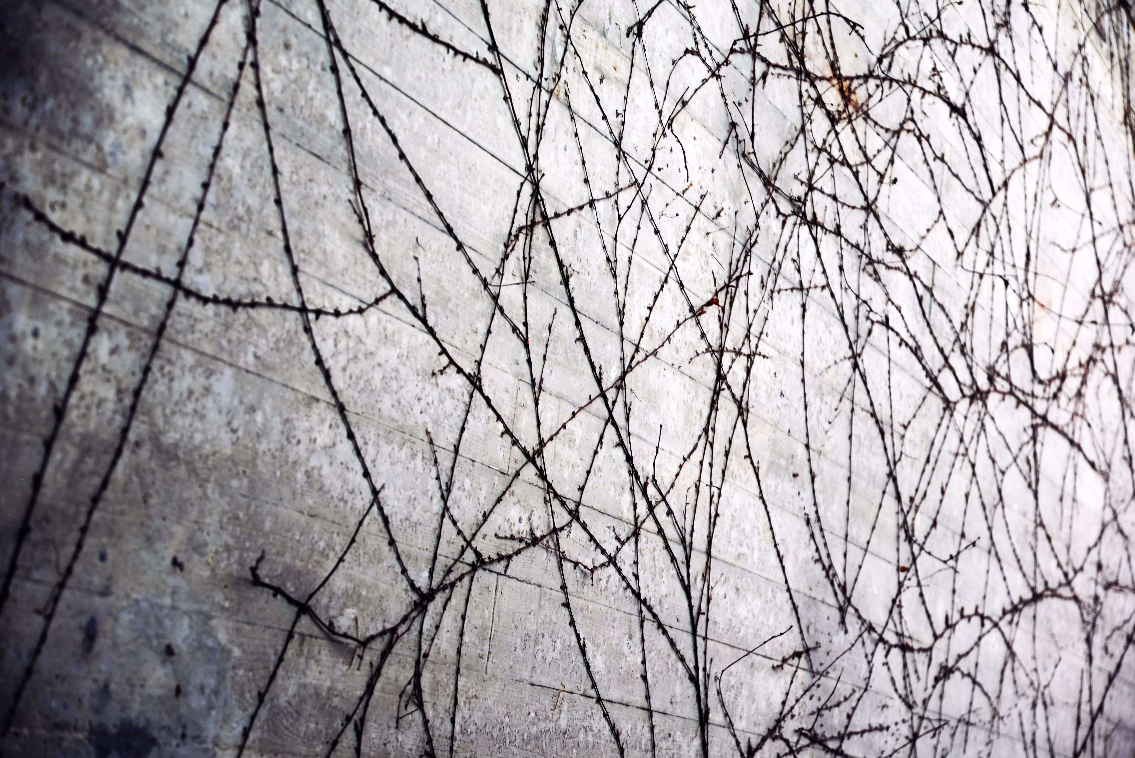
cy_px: 379
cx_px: 568
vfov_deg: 17.1
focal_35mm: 80
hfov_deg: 25.4
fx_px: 2523
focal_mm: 80
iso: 100
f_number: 4.5
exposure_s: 1/80
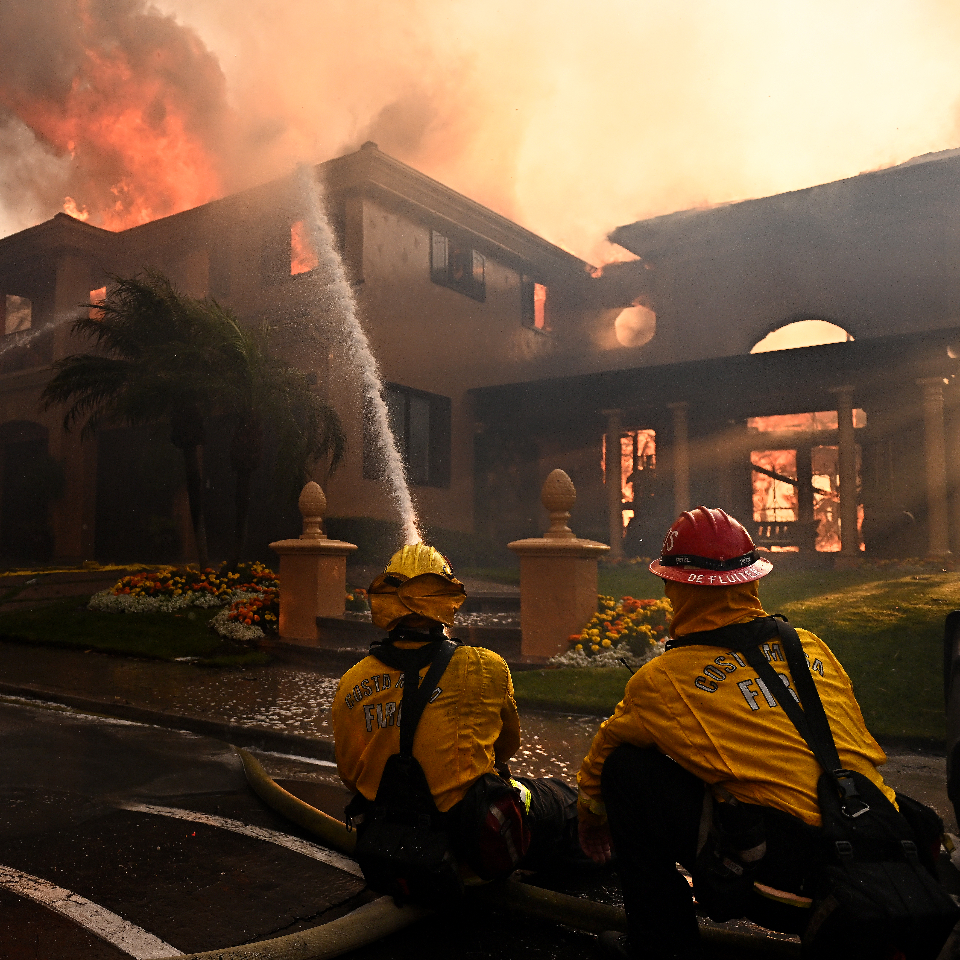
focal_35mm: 31
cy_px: 484
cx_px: 261
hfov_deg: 50.7
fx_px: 973
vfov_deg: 52.5
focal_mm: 24
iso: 1000
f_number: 3.2
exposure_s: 1/3200
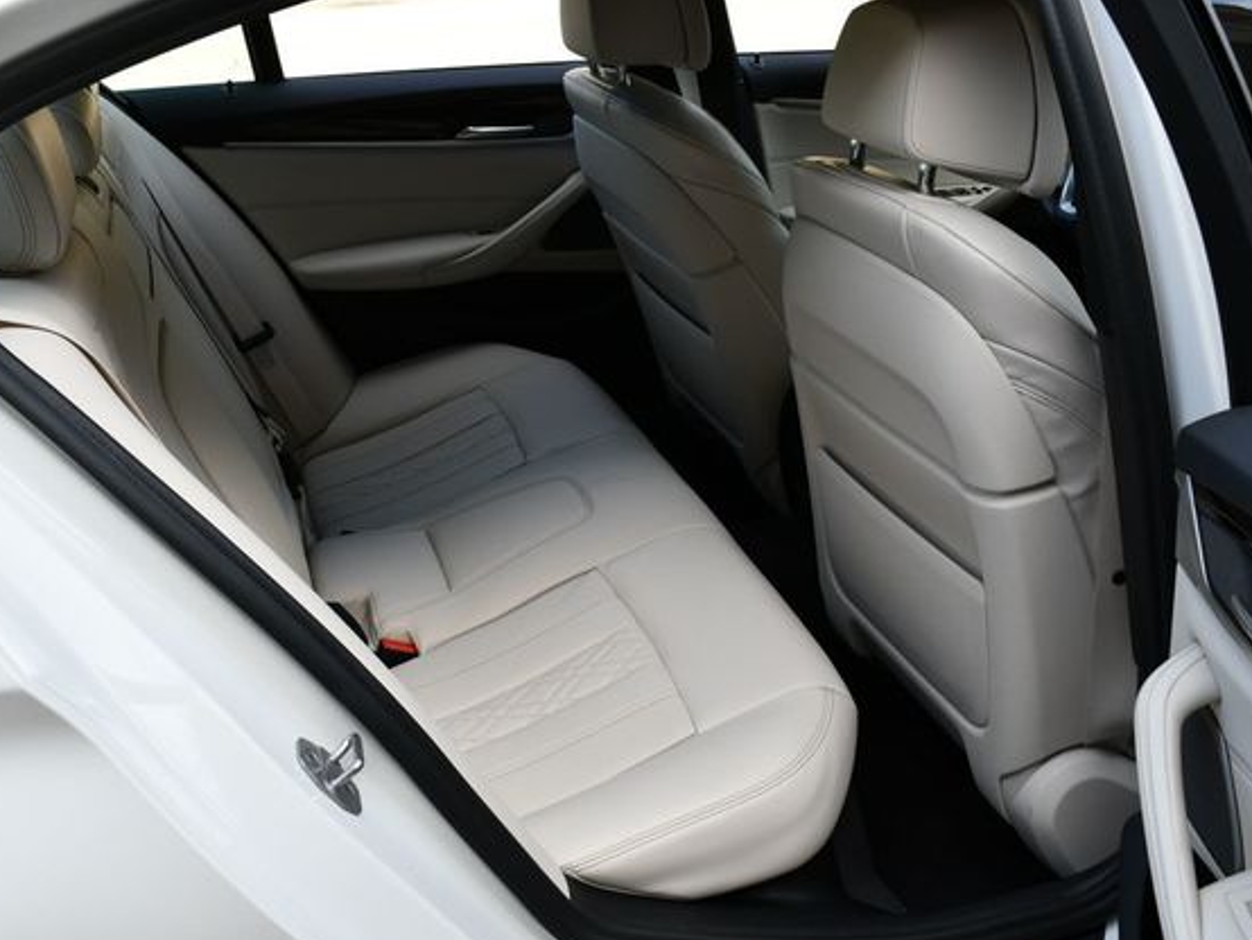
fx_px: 1447
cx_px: 581
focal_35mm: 40
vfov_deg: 36.0
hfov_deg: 46.7
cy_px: 479
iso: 200
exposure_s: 1/250
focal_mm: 18
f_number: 5.6
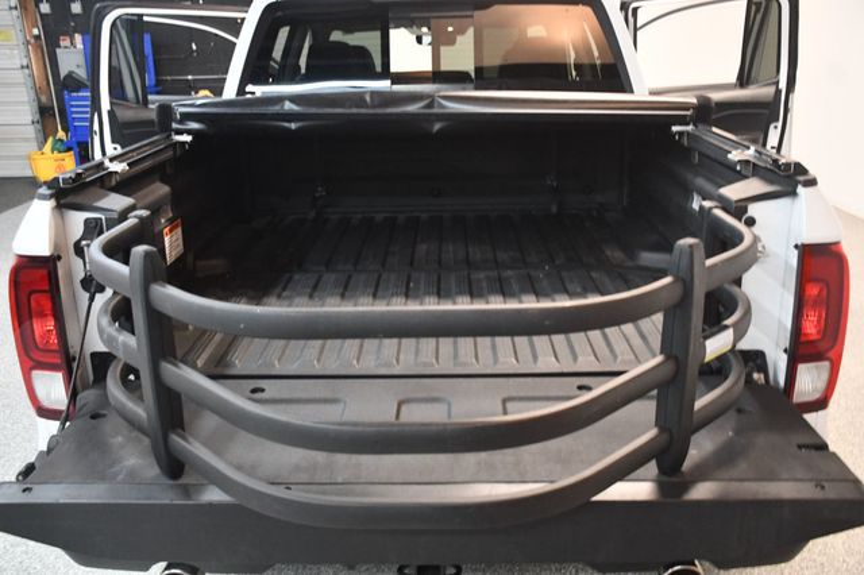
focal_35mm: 34
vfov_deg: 38.8
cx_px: 432
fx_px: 816
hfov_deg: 55.8
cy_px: 288
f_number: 3.8
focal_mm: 23
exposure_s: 1/80
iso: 3200
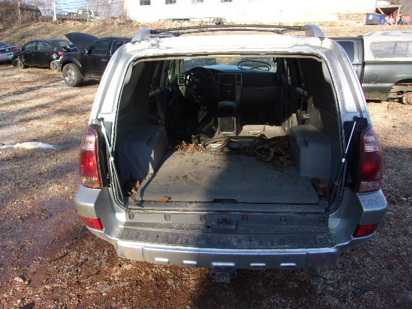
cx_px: 206
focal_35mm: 27
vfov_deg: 51.4
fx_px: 321
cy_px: 154
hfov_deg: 65.3
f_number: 3
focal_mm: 4.9
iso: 80
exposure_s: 1/340
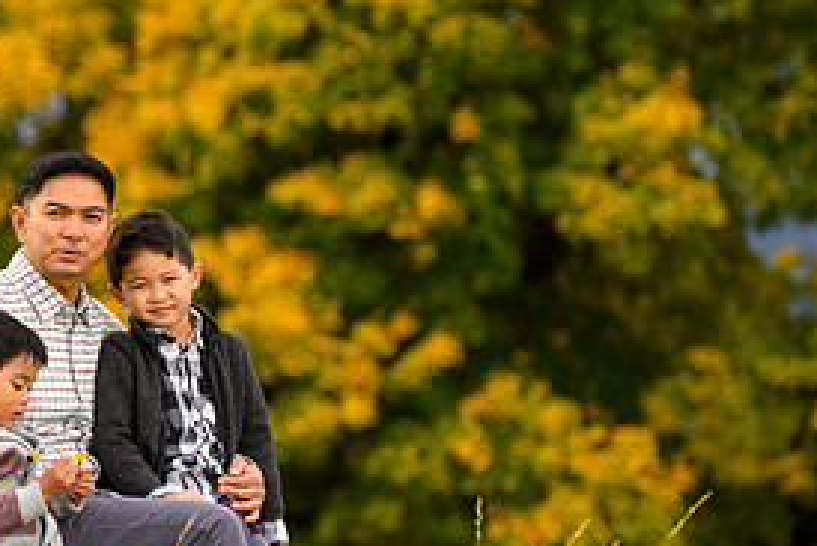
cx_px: 104
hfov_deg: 6.5
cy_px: 212
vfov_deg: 4.3
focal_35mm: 317
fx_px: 7198
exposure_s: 1/500
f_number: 4
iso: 250
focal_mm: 150
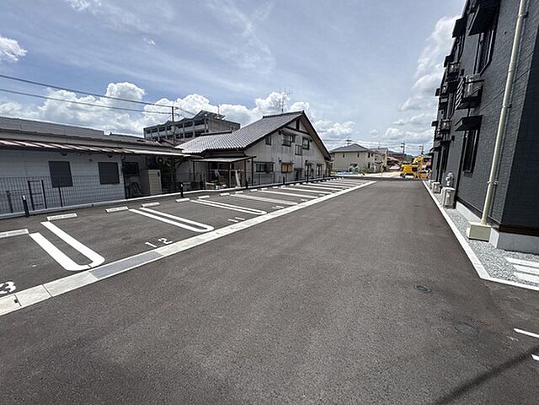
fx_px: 218
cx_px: 270
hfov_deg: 102.1
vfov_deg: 85.7
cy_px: 202
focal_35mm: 14
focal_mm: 2.22
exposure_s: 1/2083
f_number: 2.2
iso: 50
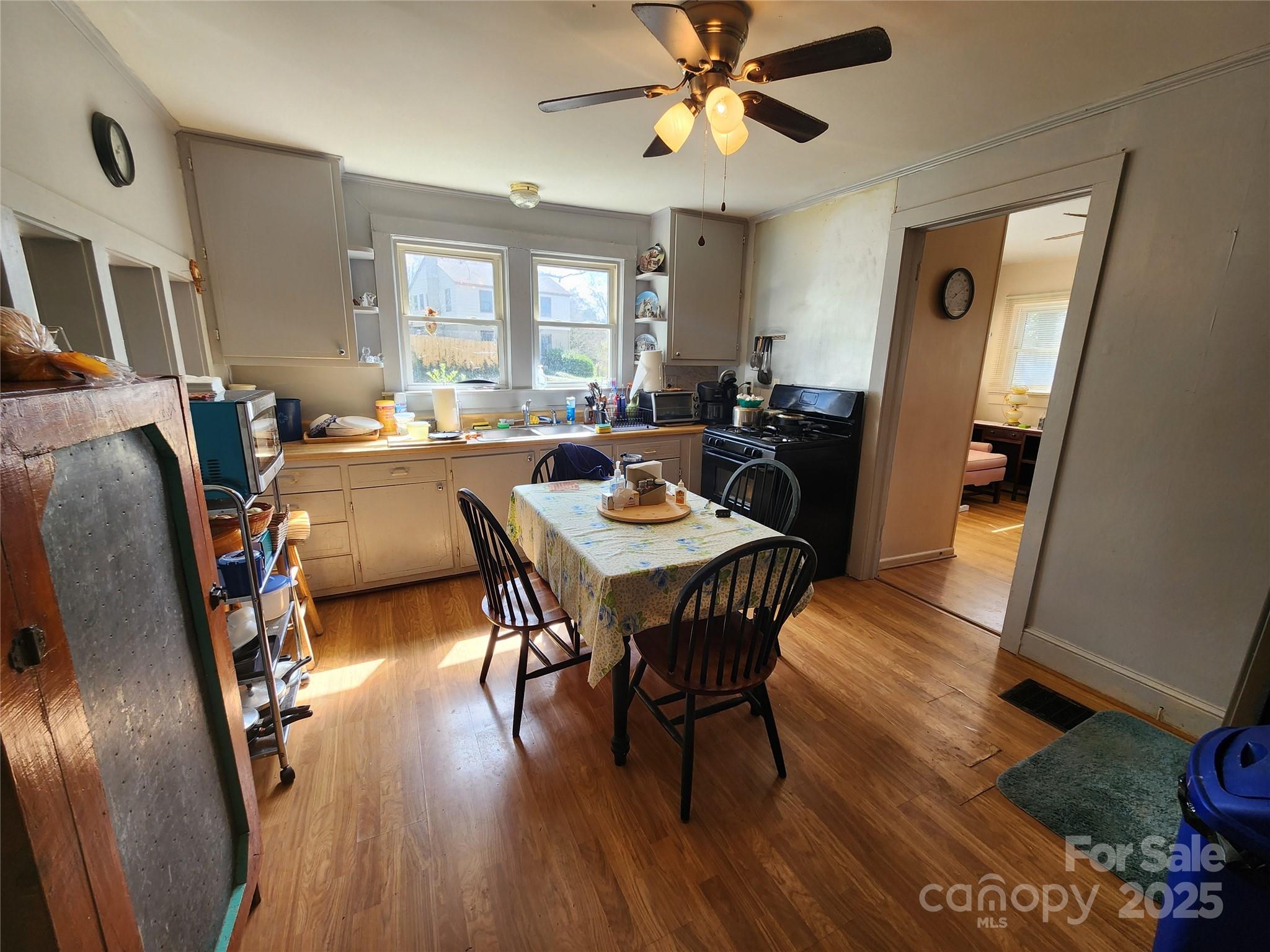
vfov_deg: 89.9
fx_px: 477
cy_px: 476
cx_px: 635
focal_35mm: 13
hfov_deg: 106.2
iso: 50
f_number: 2.2
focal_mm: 2.2
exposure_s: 1/60
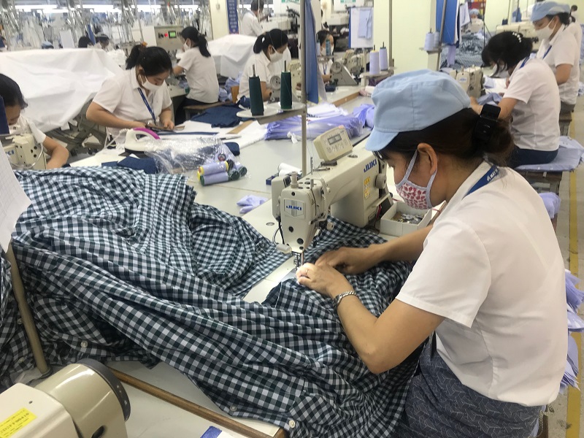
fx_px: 472
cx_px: 292
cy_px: 219
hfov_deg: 63.4
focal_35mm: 28
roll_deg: +4.0
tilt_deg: -23.6
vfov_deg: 49.7
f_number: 1.8
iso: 25
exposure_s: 1/50
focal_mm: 3.99
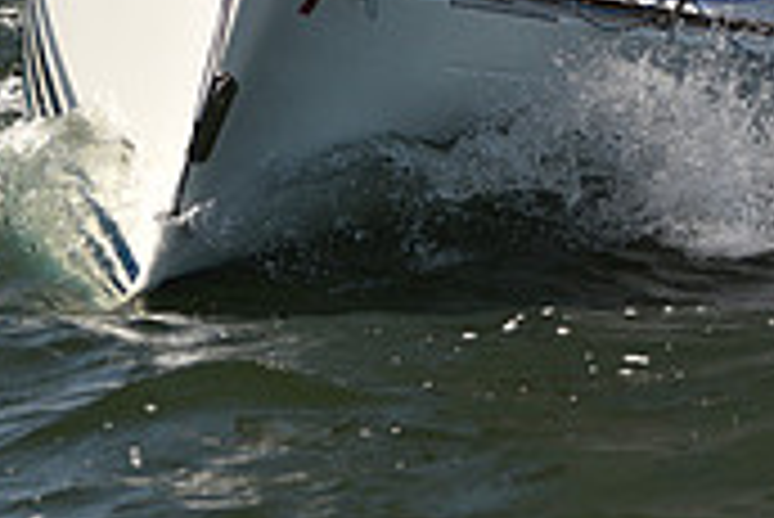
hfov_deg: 7.4
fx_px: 5960
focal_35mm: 277
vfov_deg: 4.9
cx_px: 410
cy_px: -282
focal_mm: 82
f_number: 4
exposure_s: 1/1250
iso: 250
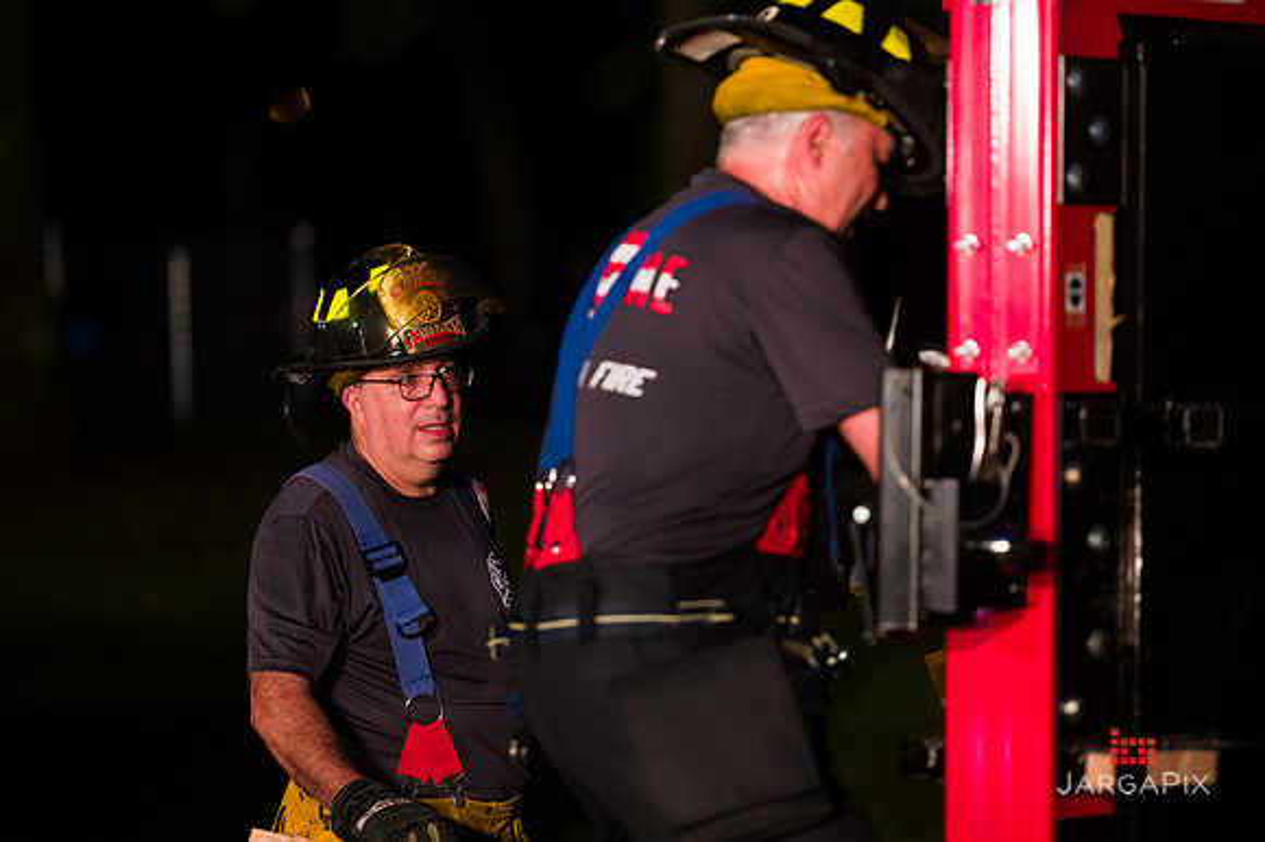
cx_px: 632
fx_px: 6497
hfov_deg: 11.1
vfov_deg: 7.4
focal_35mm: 185
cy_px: 421
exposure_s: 1/125
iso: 3200
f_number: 3.2
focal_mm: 185
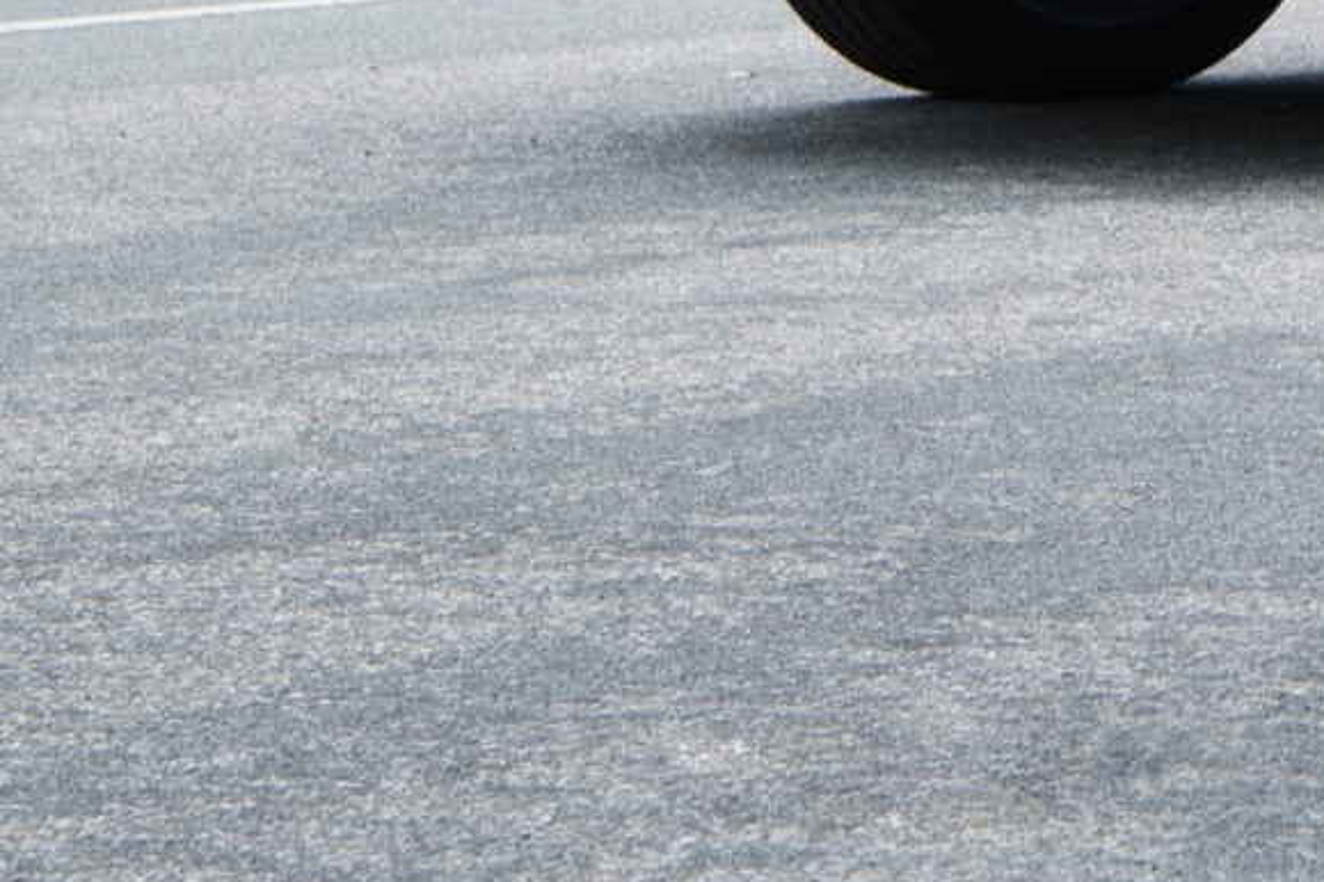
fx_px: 10481
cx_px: 2406
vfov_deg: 4.7
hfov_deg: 7.0
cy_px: -1250
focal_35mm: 285
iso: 200
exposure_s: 1/25
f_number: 8
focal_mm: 55
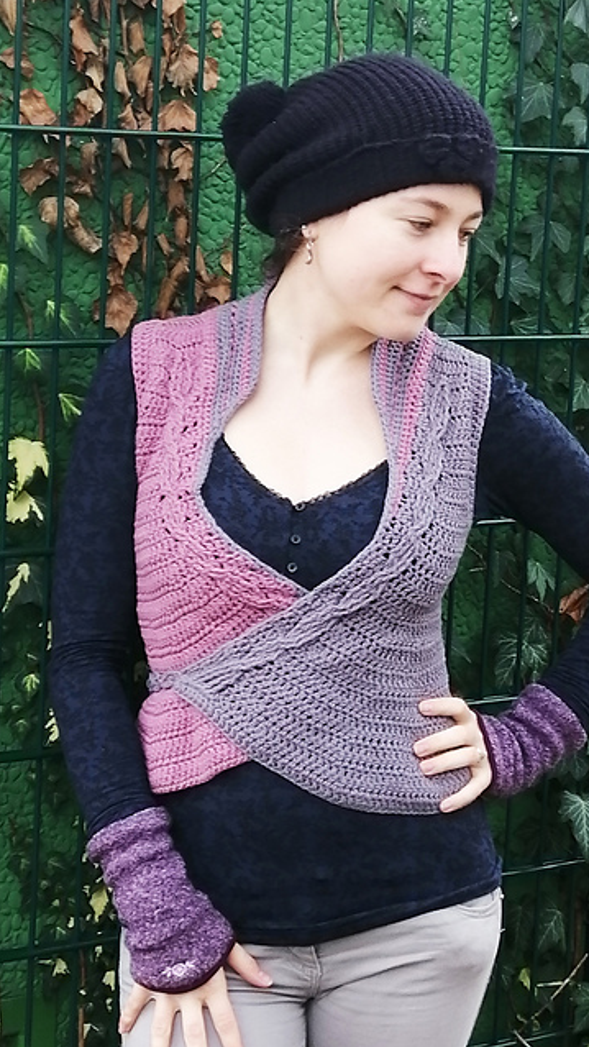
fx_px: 2609
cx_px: 333
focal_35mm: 94
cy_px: 524
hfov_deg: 12.9
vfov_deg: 22.7
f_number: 1.8
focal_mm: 3.88
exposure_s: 1/50
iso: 80
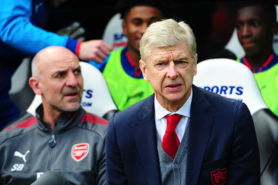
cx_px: 139
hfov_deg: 10.3
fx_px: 1543
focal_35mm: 200
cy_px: 92
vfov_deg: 6.9
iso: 450
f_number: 4.5
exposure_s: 1/640
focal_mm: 200
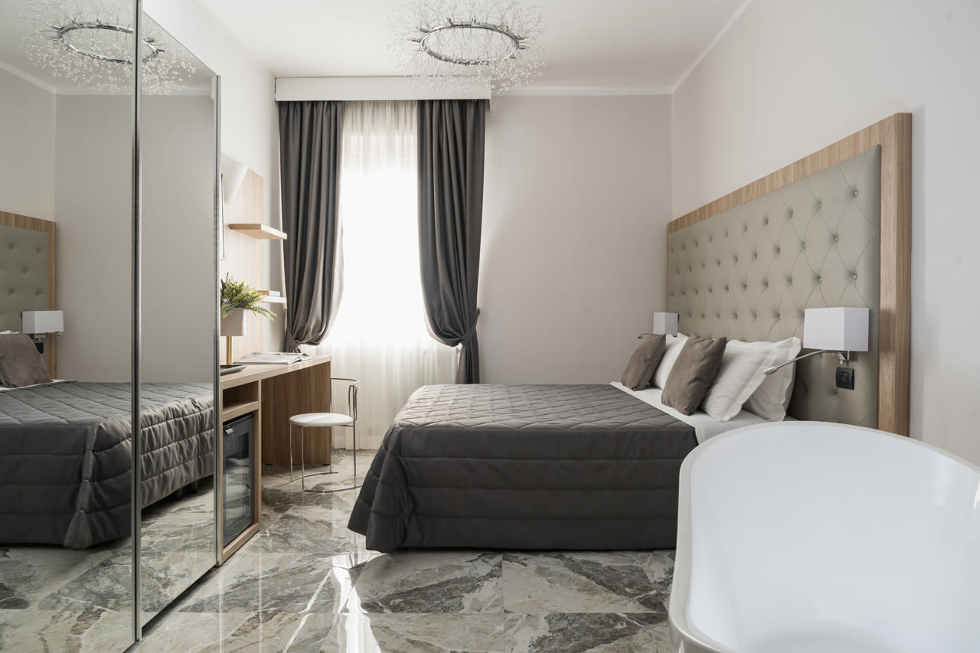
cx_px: 490
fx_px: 653
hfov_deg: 73.8
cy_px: 326
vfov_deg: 53.1
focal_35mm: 24
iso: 200
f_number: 9
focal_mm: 24
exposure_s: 1/8
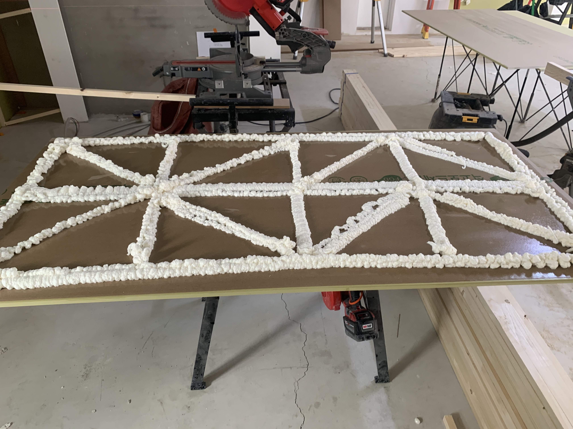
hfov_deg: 67.3
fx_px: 430
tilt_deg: -33.1
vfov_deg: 53.1
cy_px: 214
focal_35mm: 26
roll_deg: -1.7
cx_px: 286
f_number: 1.8
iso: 100
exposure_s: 1/60
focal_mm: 4.25
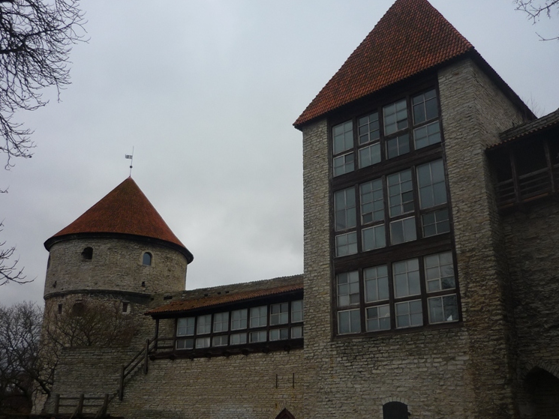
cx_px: 284
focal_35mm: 34
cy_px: 208
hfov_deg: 53.9
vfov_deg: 41.8
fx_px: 549
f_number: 2.8
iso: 100
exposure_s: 1/100
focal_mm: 5.5
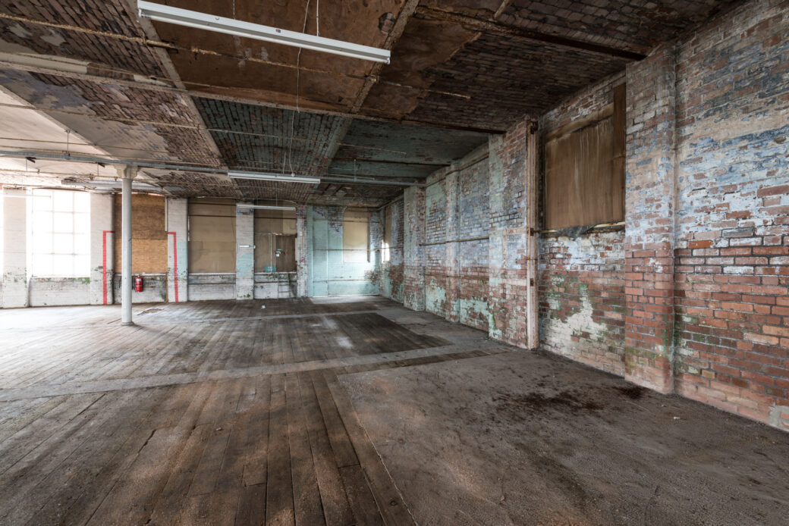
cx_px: 394
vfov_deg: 77.4
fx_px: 329
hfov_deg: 100.4
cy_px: 263
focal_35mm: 15
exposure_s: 1/5
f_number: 7.1
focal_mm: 15
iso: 400
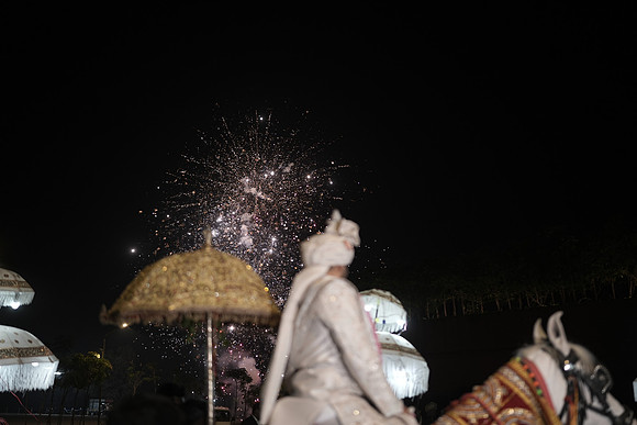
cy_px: 212
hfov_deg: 54.4
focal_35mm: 35
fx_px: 619
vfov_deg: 37.9
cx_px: 318
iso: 320
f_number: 1.4
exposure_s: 1/200
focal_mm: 35
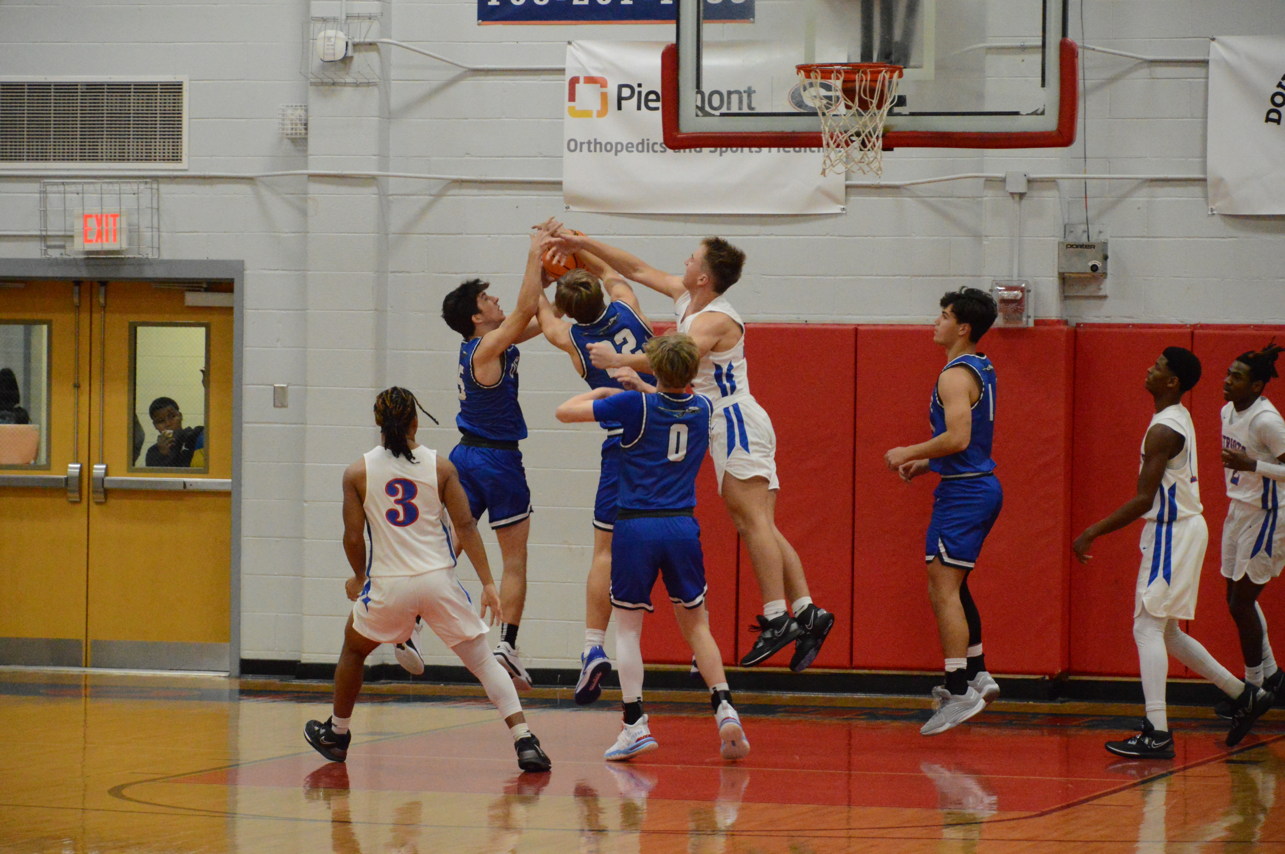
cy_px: 427
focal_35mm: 158
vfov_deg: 8.7
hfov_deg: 13.1
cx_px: 642
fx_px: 5617
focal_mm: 105
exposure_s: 1/400
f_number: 5.6
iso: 6400
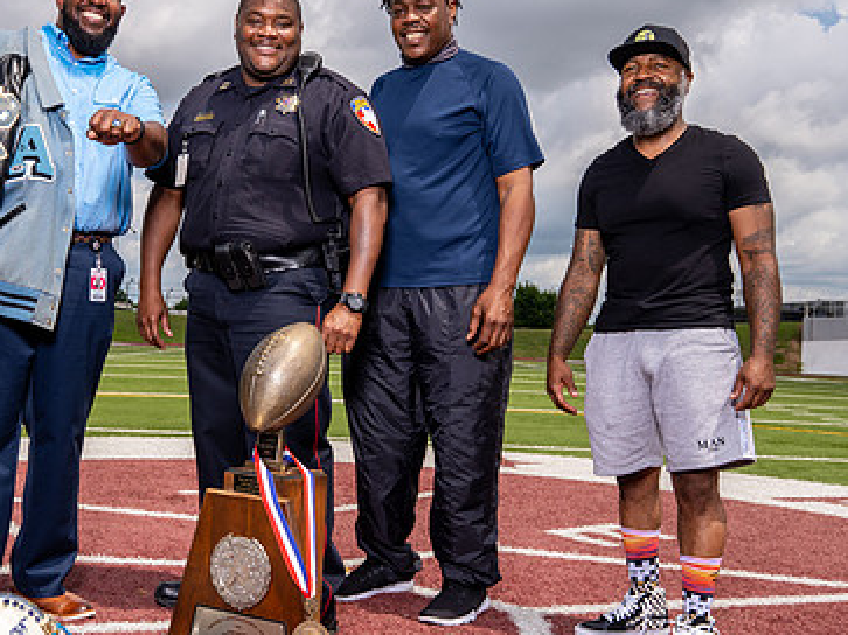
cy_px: 328
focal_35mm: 43
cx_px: 332
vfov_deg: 33.6
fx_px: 1053
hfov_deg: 43.6
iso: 125
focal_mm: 28
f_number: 11
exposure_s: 1/200
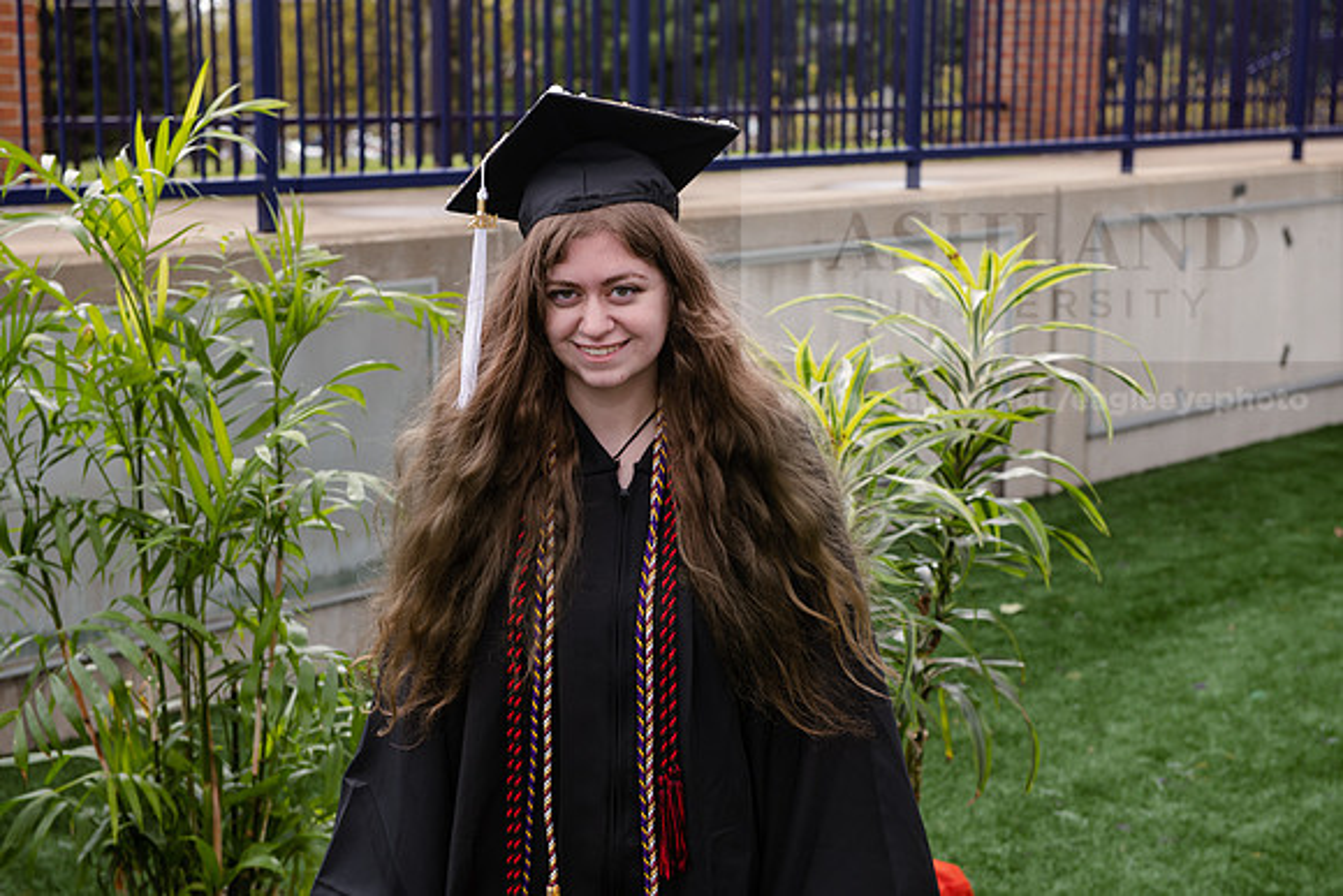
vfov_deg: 22.6
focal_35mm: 60
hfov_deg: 33.4
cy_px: 448
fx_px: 2239
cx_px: 672
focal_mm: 60
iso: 250
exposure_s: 1/200
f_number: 5.6
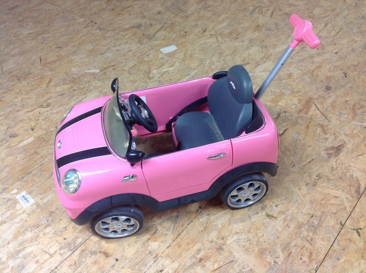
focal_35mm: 35
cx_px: 183
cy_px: 136
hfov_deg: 52.7
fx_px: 370
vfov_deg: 40.6
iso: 50
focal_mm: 4.28
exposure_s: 1/15
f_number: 2.4
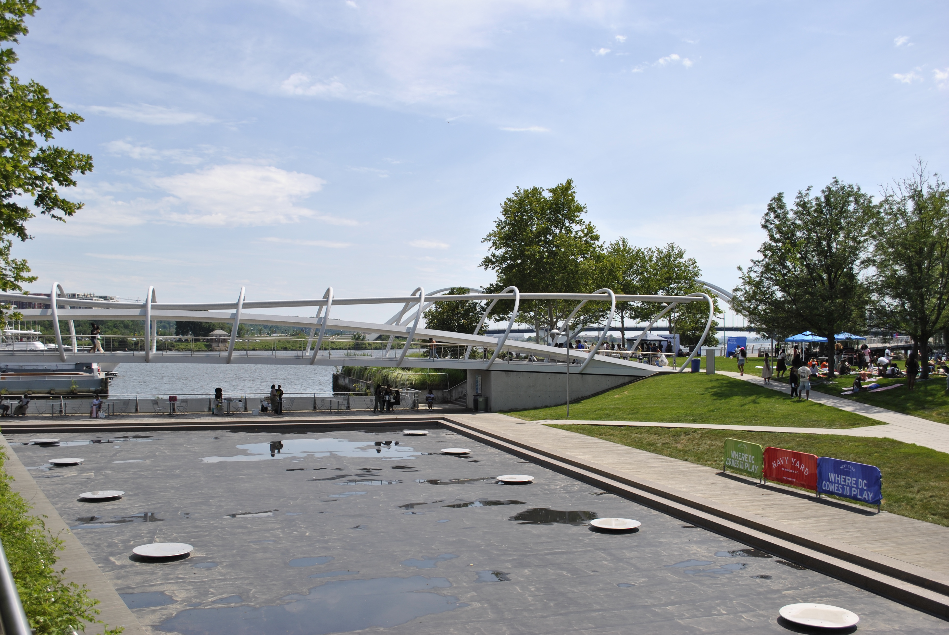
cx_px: 474
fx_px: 871
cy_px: 318
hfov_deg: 57.2
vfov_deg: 40.1
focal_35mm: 33
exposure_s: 1/640
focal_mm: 22
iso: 100
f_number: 5.6
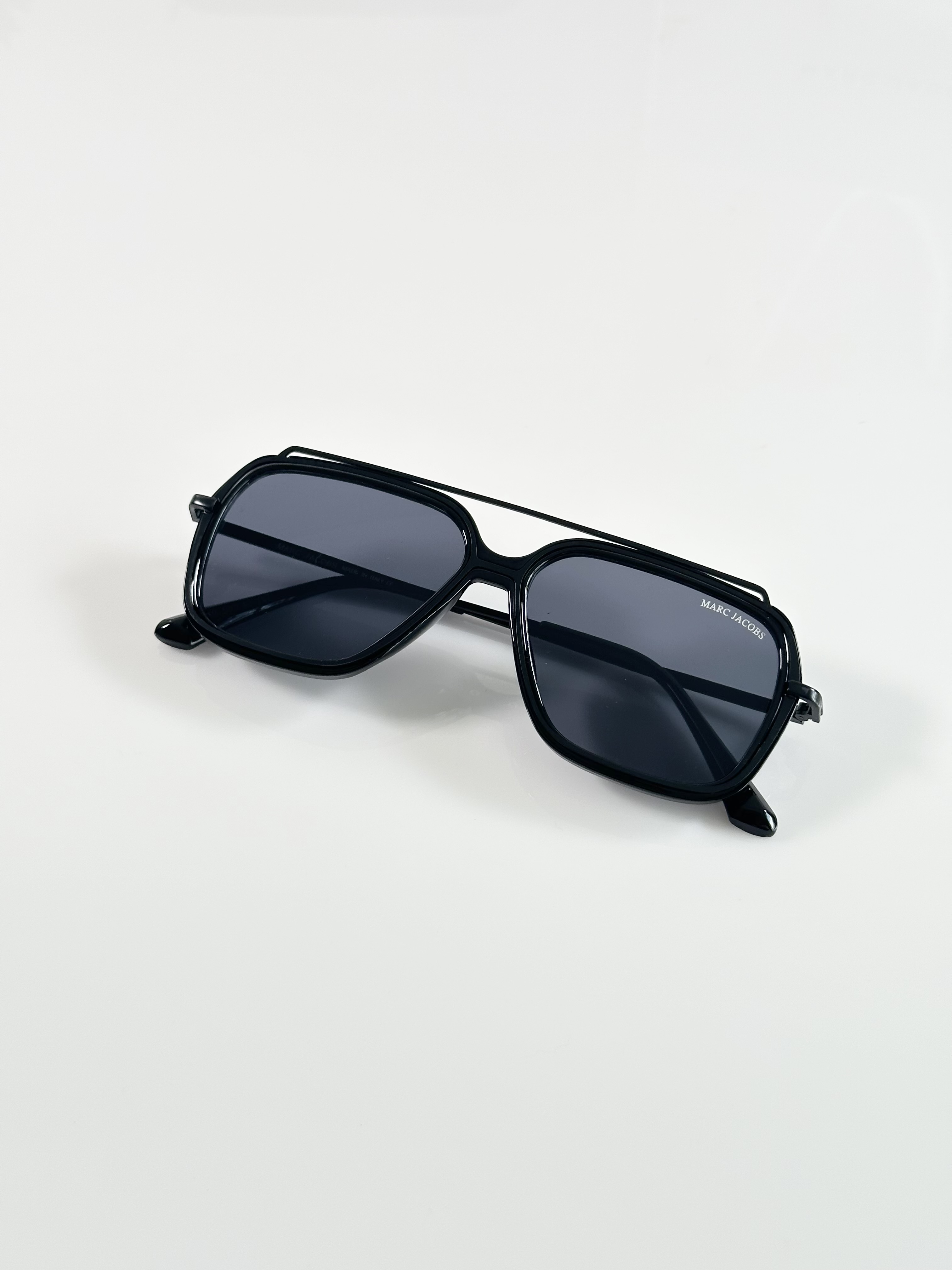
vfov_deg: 39.7
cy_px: 635
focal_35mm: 48
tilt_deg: -49.4
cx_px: 476
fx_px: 1760
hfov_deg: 30.3
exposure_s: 1/100
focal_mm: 6.86
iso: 50
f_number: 1.78
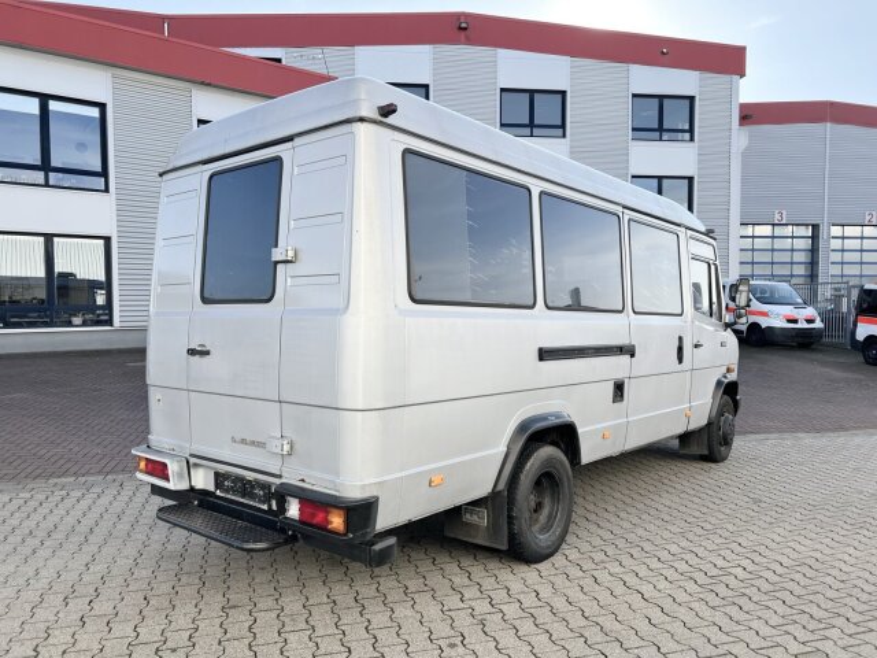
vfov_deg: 53.1
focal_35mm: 26
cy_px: 329
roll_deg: +0.2
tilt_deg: -2.9
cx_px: 438
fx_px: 659
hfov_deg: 67.3
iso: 50
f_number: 1.5
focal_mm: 5.7
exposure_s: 1/1412
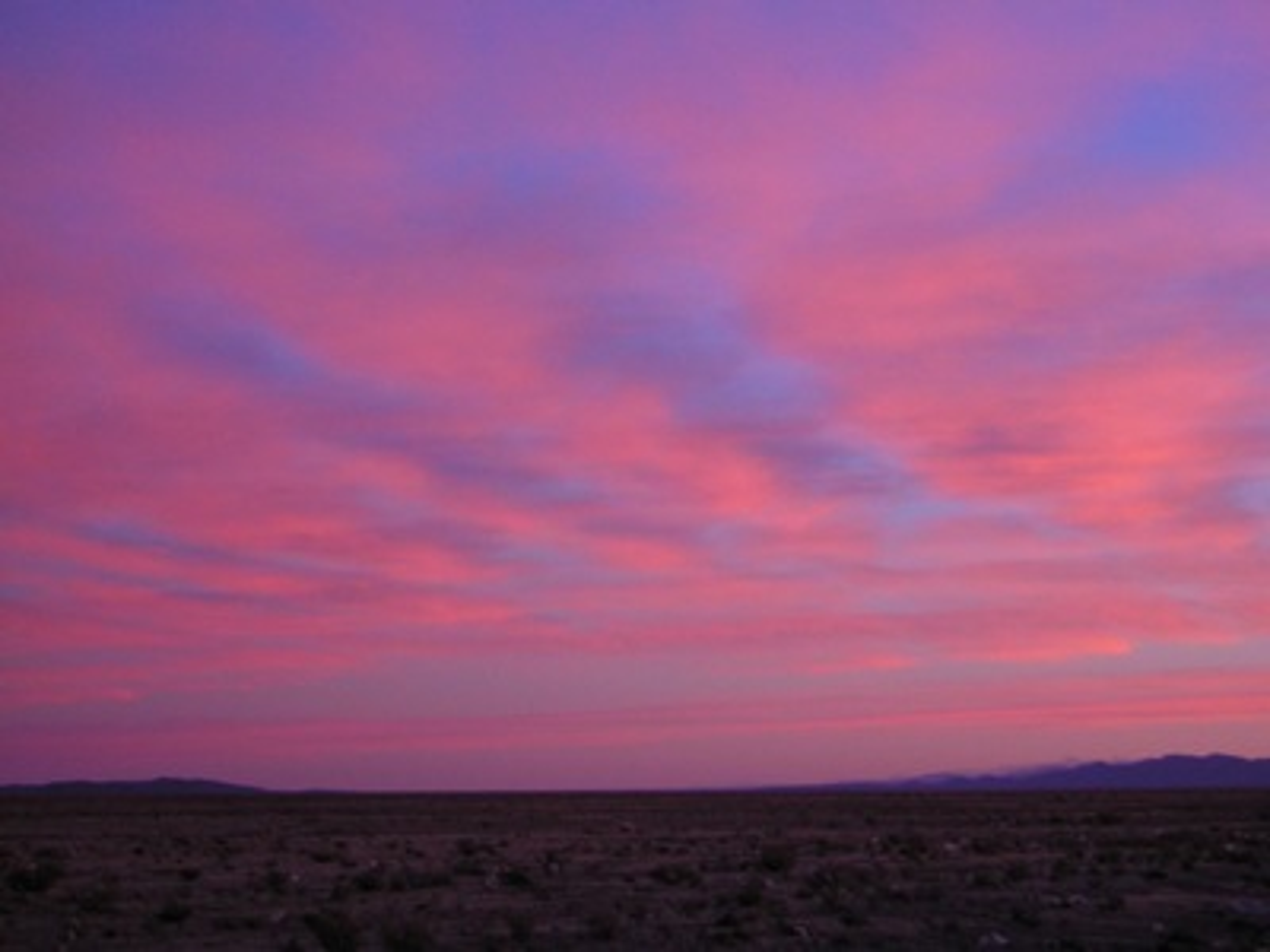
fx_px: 3559
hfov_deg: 20.2
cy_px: 476
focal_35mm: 97
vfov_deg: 15.2
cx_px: 635
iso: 50
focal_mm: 12.6
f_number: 4.4
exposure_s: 1/15.7
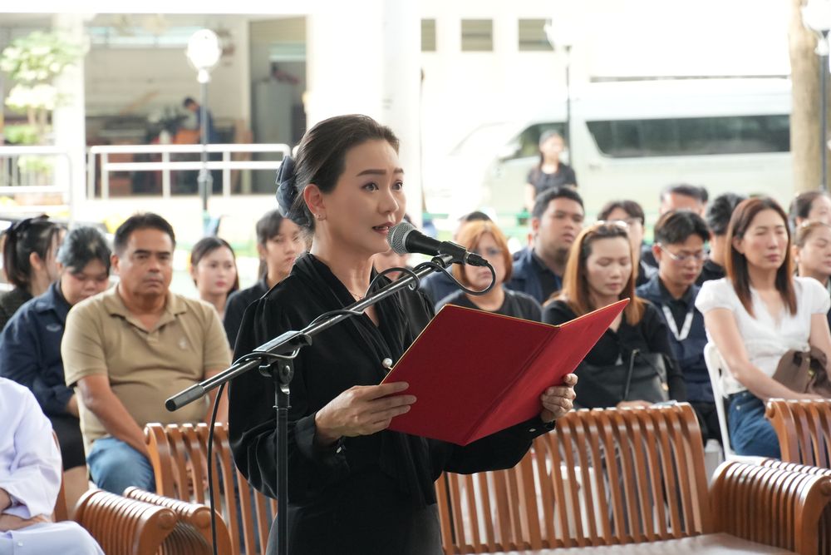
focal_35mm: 159
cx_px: 416
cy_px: 278
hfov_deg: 12.9
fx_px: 3671
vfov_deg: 8.6
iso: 2500
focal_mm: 106
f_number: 7.1
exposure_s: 1/125
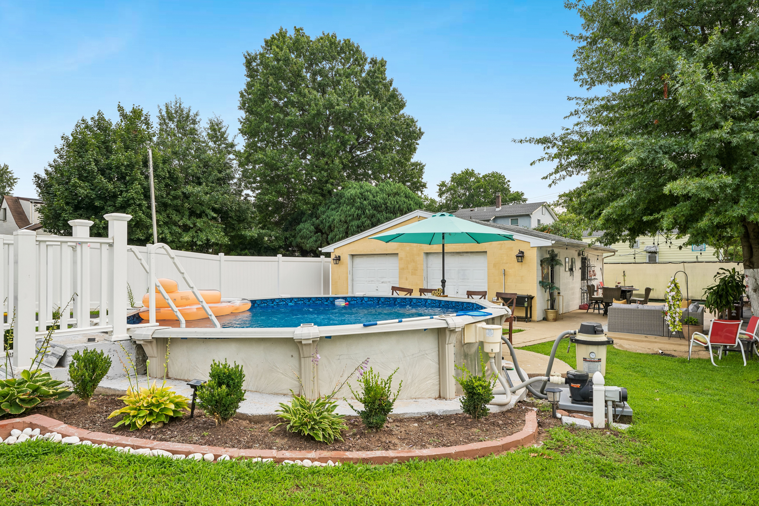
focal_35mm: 21
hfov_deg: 81.2
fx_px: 443
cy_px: 253
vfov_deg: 59.5
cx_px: 380
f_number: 10
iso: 80
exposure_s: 1/100
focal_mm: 21
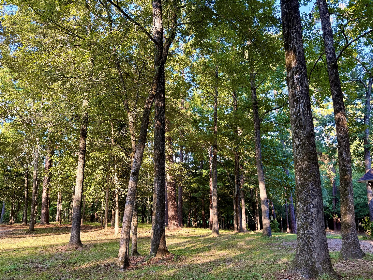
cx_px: 189
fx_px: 280
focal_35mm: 26
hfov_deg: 67.3
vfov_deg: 53.0
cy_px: 151
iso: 80
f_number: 1.78
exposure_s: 1/173
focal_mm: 6.76
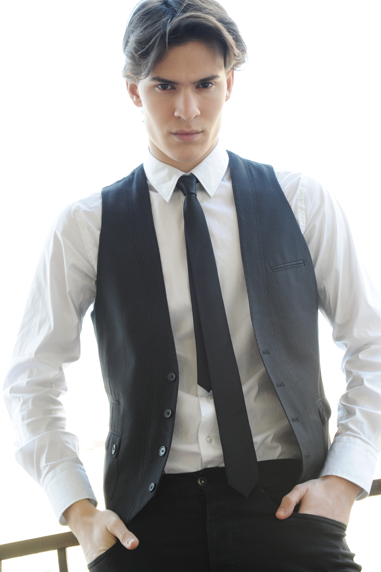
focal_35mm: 85
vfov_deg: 23.9
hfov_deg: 16.1
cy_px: 286
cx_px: 190
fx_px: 1351
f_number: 11
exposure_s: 1/125
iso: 1600
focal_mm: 85
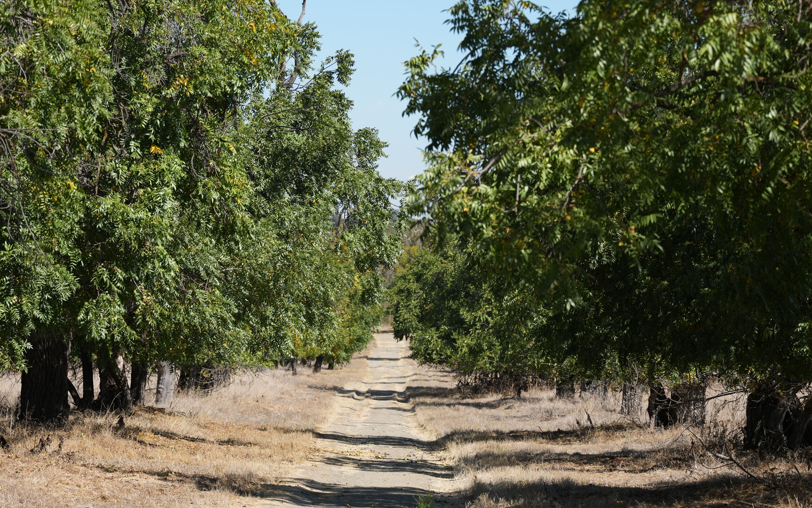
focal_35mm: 140
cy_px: 303
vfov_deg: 9.4
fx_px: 3098
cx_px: 366
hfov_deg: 14.9
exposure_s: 1/2000
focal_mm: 100
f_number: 4.5
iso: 400
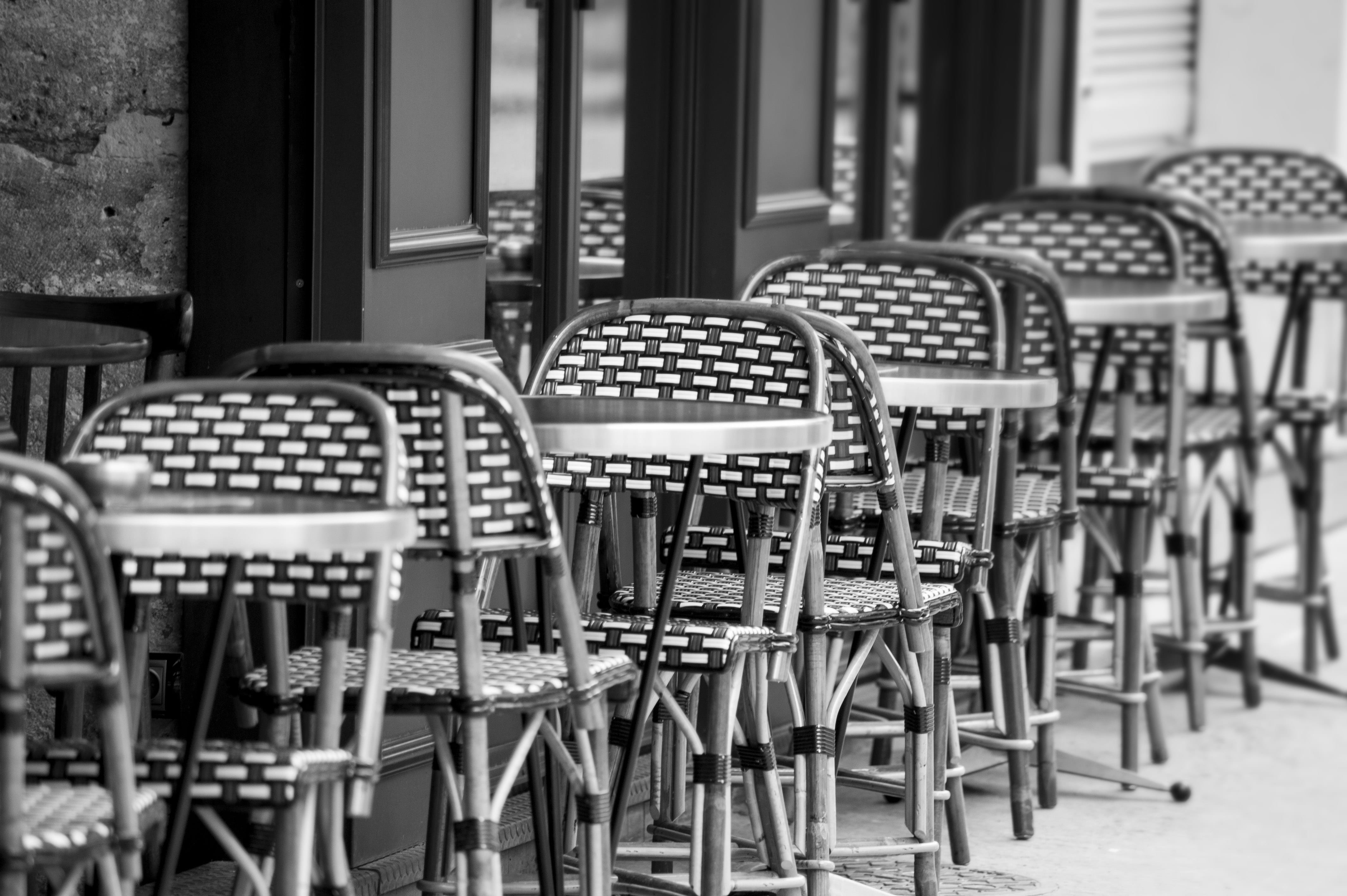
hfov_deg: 6.9
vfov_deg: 4.6
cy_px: 448
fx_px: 11218
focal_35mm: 300
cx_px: 674
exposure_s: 1/125
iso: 500
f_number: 5.6
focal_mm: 300
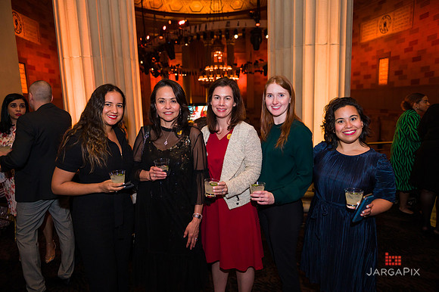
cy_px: 146
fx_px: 292
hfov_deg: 73.8
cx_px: 220
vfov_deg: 53.1
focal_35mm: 24
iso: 1600
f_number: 3.2
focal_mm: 24
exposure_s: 1/200
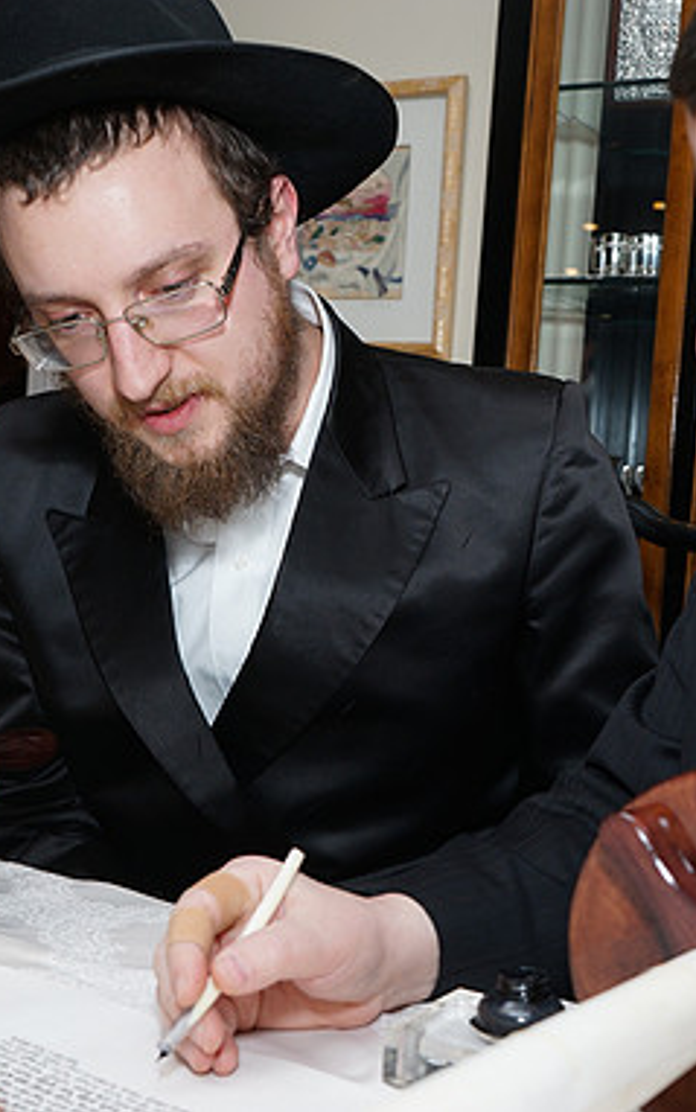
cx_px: 454
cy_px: 552
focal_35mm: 48
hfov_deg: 26.8
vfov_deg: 41.8
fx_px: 1456
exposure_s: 1/100
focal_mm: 31
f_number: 5.6
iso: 400
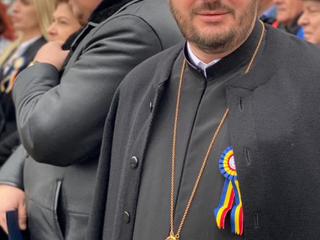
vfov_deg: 18.2
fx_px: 749
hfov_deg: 23.9
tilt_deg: -4.7
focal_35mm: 81
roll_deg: -2.4
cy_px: 84
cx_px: 234
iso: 50
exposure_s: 1/122
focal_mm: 6
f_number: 2
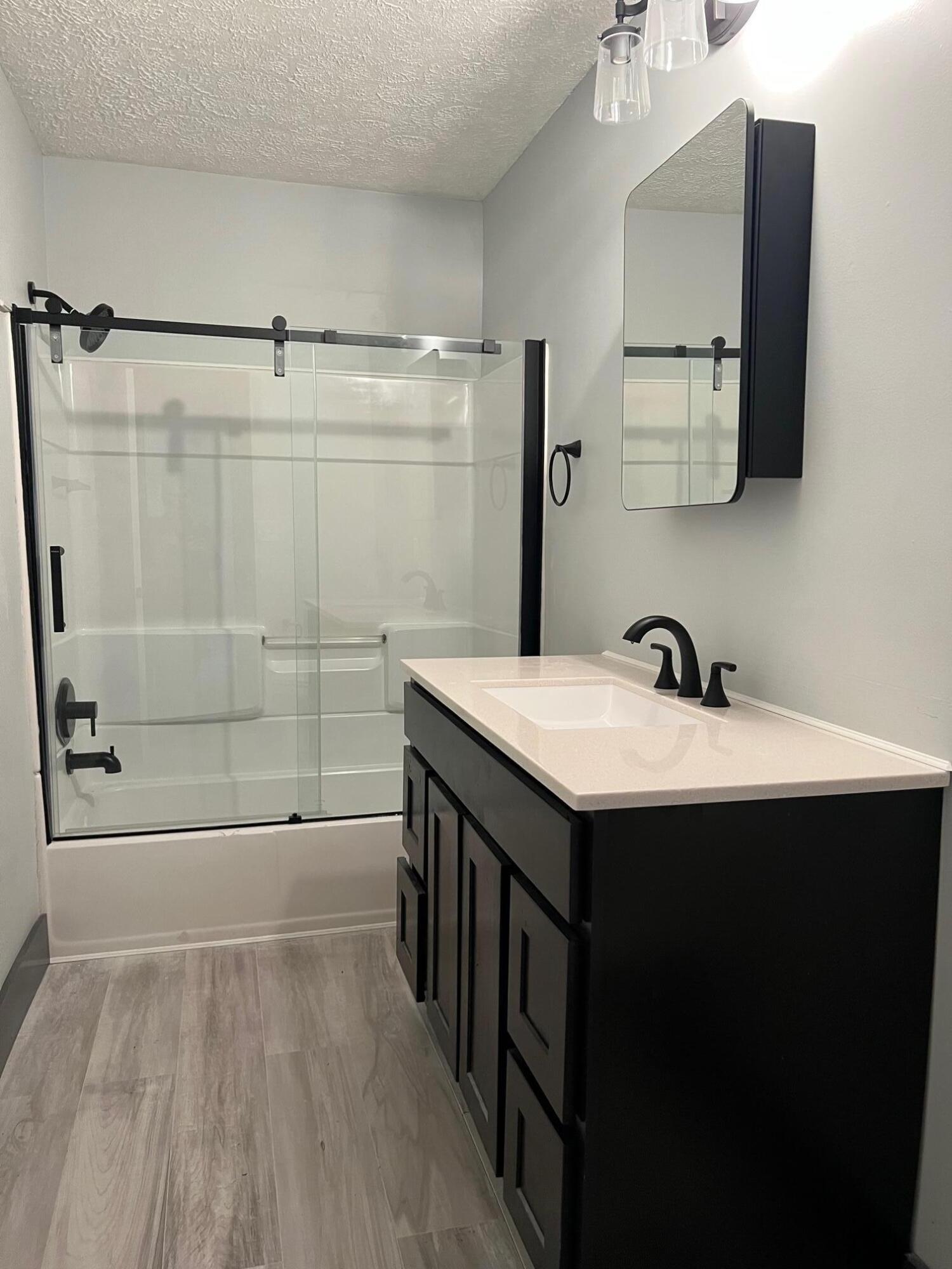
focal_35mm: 26
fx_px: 953
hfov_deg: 53.1
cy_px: 634
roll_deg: -0.5
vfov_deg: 67.3
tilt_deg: -3.5
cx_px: 476
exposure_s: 1/60
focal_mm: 5.7
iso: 200
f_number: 1.5
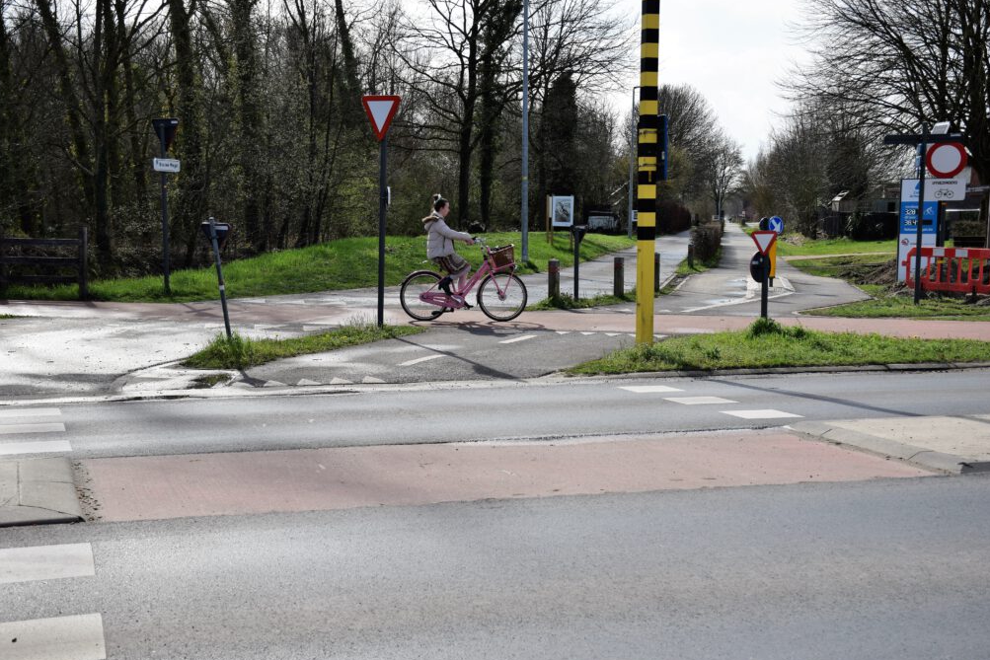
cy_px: 332
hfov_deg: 40.3
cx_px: 490
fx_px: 1348
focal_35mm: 49
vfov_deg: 27.5
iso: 100
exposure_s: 1/400
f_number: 6.3
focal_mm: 32
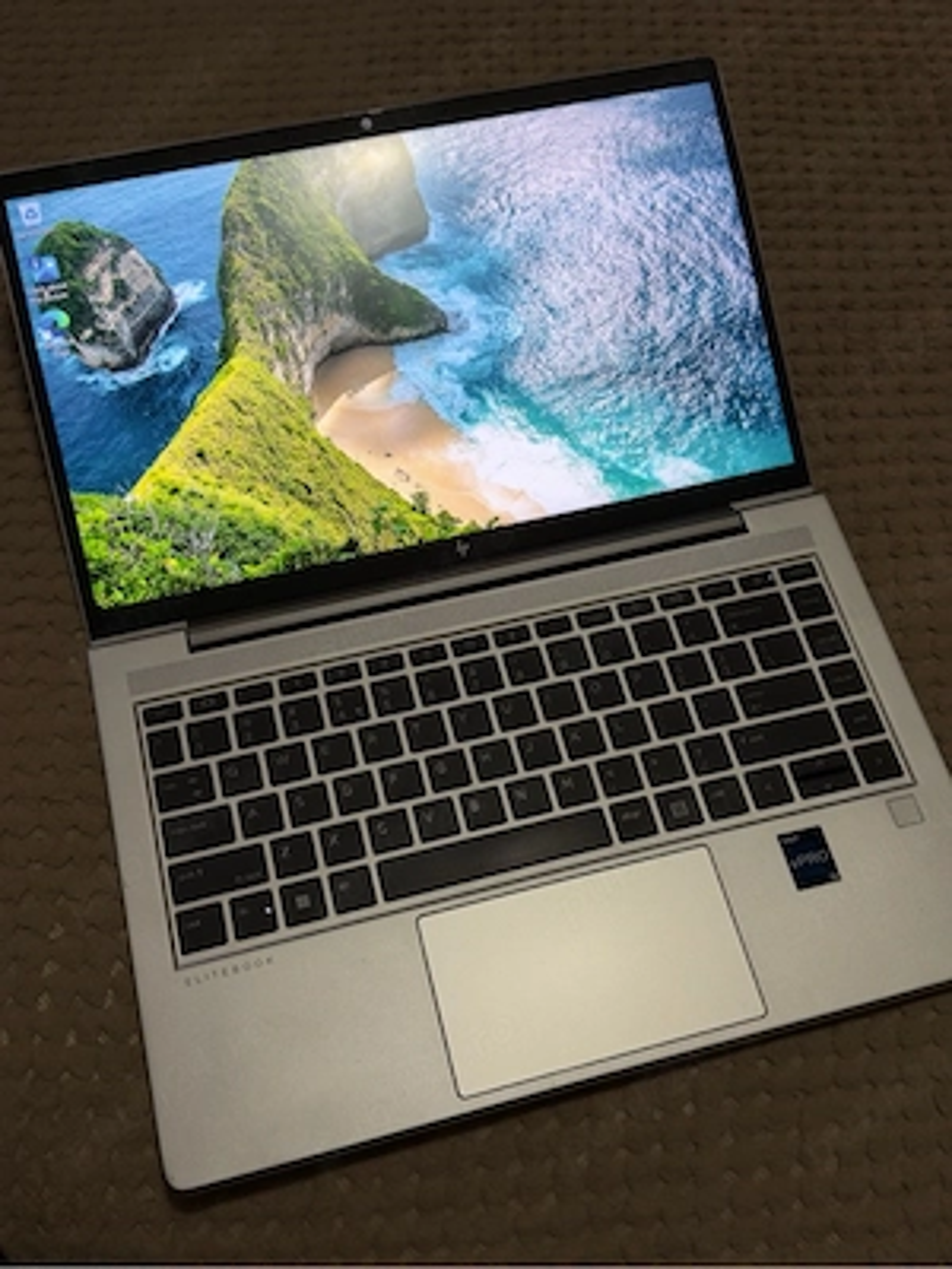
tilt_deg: -62.3
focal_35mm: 35
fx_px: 1283
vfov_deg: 52.6
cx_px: 476
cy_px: 634
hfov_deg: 40.7
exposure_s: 1/60
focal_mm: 6.76
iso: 100
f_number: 1.78
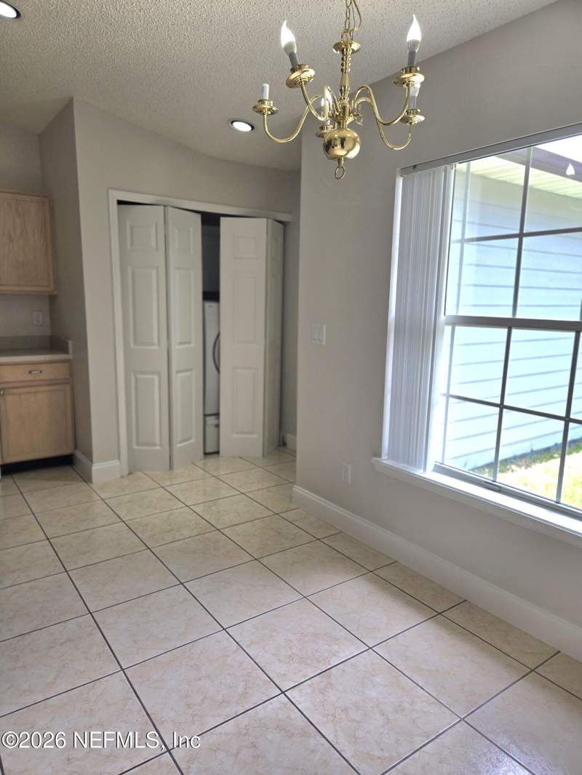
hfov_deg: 58.9
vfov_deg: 73.9
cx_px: 291
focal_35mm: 23
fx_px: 515
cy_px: 388
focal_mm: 5.4
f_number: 1.8
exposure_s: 1/175
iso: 25
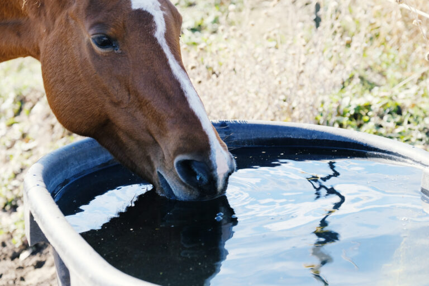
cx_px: 214
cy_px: 143
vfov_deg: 11.8
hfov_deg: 17.6
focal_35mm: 116
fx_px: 1382
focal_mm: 77.3
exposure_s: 1/1600
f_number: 4
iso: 800
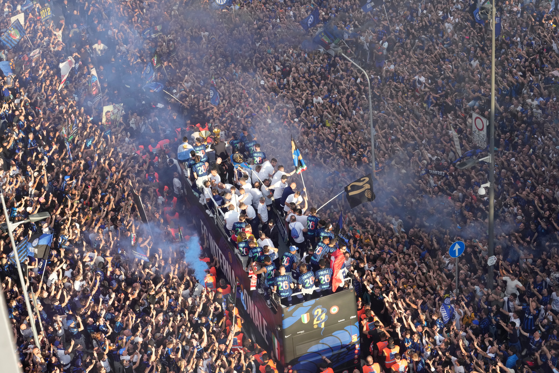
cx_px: 280
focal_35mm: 70
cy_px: 186
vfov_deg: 19.5
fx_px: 1087
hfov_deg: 28.8
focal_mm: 70
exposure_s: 1/800
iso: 1600
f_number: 9
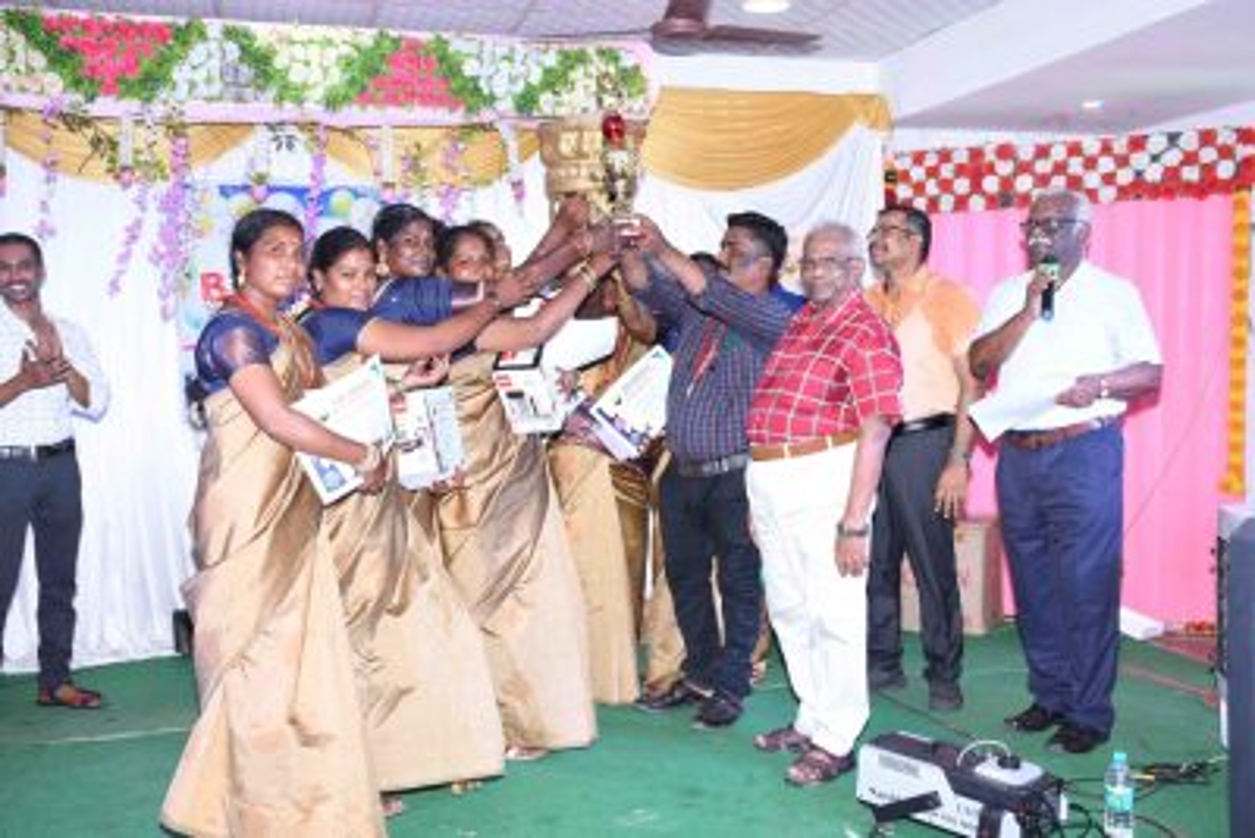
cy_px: 419
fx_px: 1360
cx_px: 628
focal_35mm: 39
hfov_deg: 49.5
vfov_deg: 34.2
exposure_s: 1/160
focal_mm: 26
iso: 400
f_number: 5
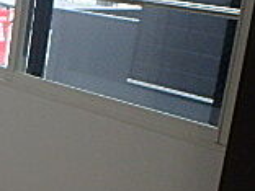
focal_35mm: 86
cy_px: 42
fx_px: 634
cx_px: -248
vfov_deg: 17.1
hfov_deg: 17.1
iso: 200
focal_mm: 3.7
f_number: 3.5
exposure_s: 1/30
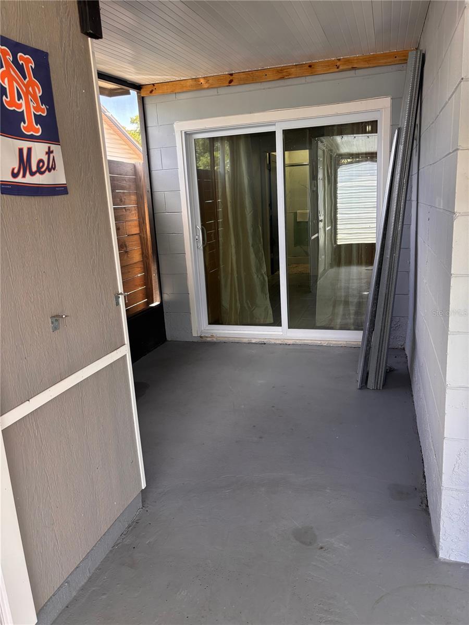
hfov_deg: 53.1
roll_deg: +2.0
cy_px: 312
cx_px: 234
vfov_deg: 67.3
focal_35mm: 26
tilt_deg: -13.0
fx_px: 470
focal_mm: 5.96
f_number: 1.6
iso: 100
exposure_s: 1/121
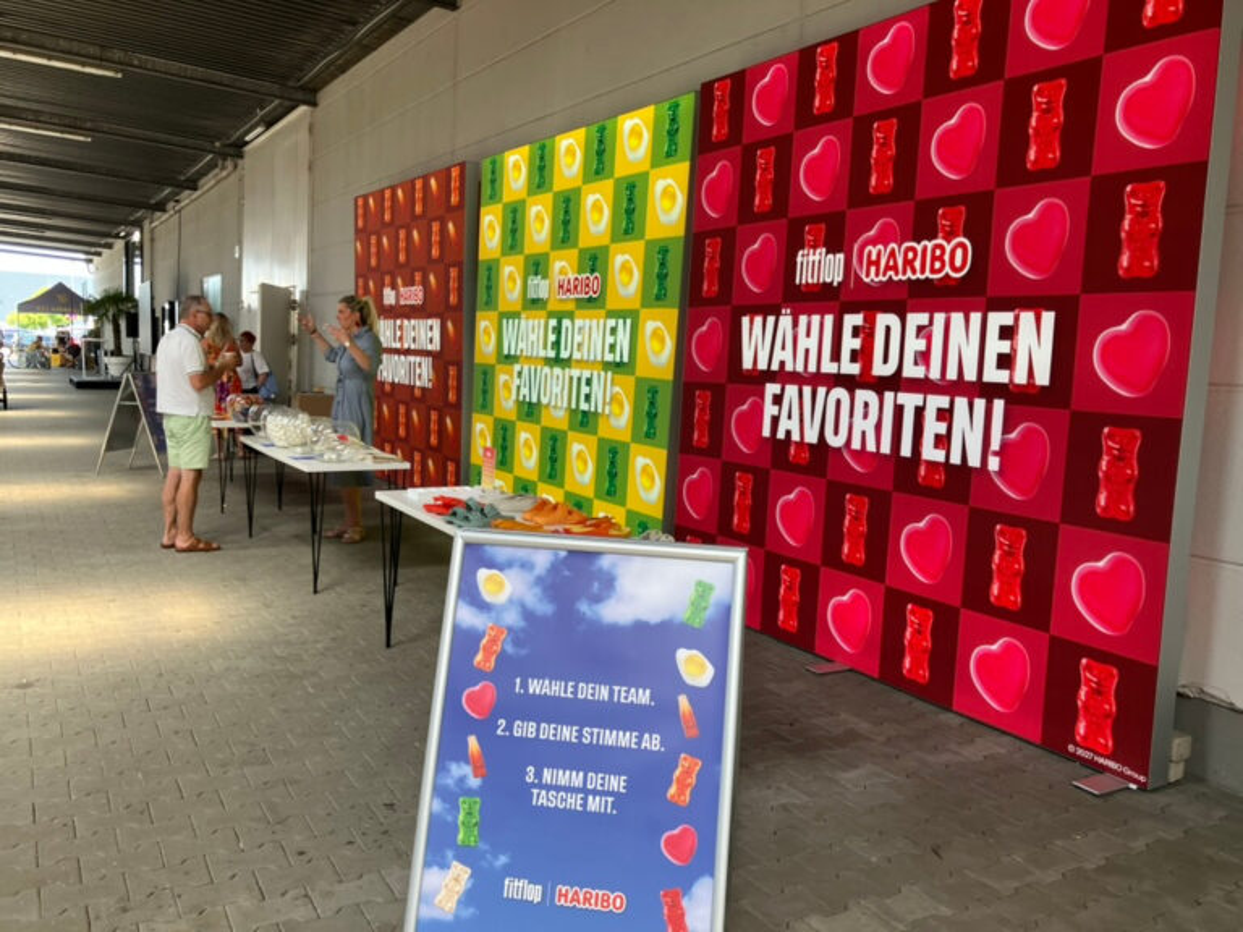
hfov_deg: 63.4
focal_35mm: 28
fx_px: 1005
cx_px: 622
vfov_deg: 49.7
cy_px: 466
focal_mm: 3.99
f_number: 1.8
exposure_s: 1/121
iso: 40
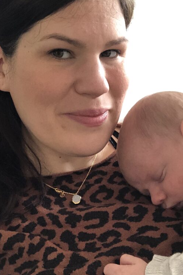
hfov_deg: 29.2
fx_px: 351
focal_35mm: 46
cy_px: 135
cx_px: 91
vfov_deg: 42.7
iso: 320
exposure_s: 1/40
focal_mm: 2.87
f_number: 2.2
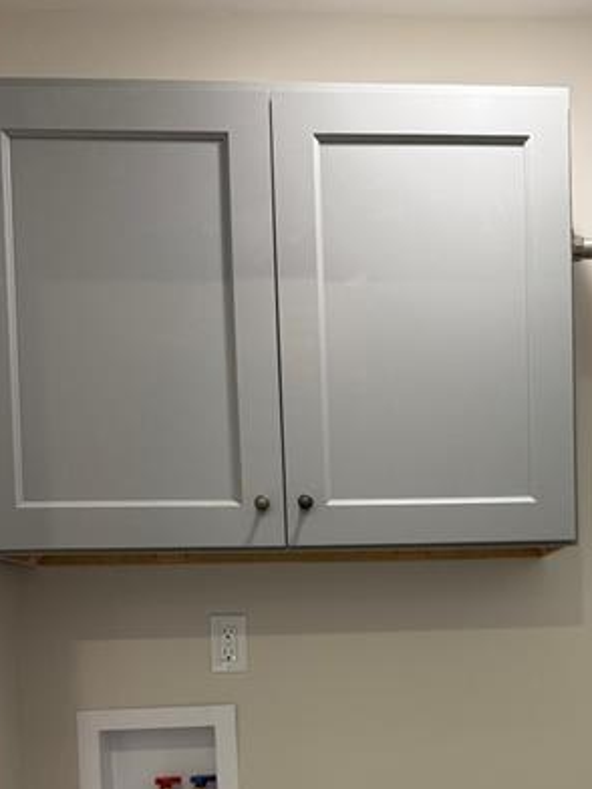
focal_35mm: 47
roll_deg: +1.5
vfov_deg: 38.3
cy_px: 672
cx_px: 463
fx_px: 1072
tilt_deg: -2.0
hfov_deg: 30.2
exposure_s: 1/60
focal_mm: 6.76
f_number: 1.78
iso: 125
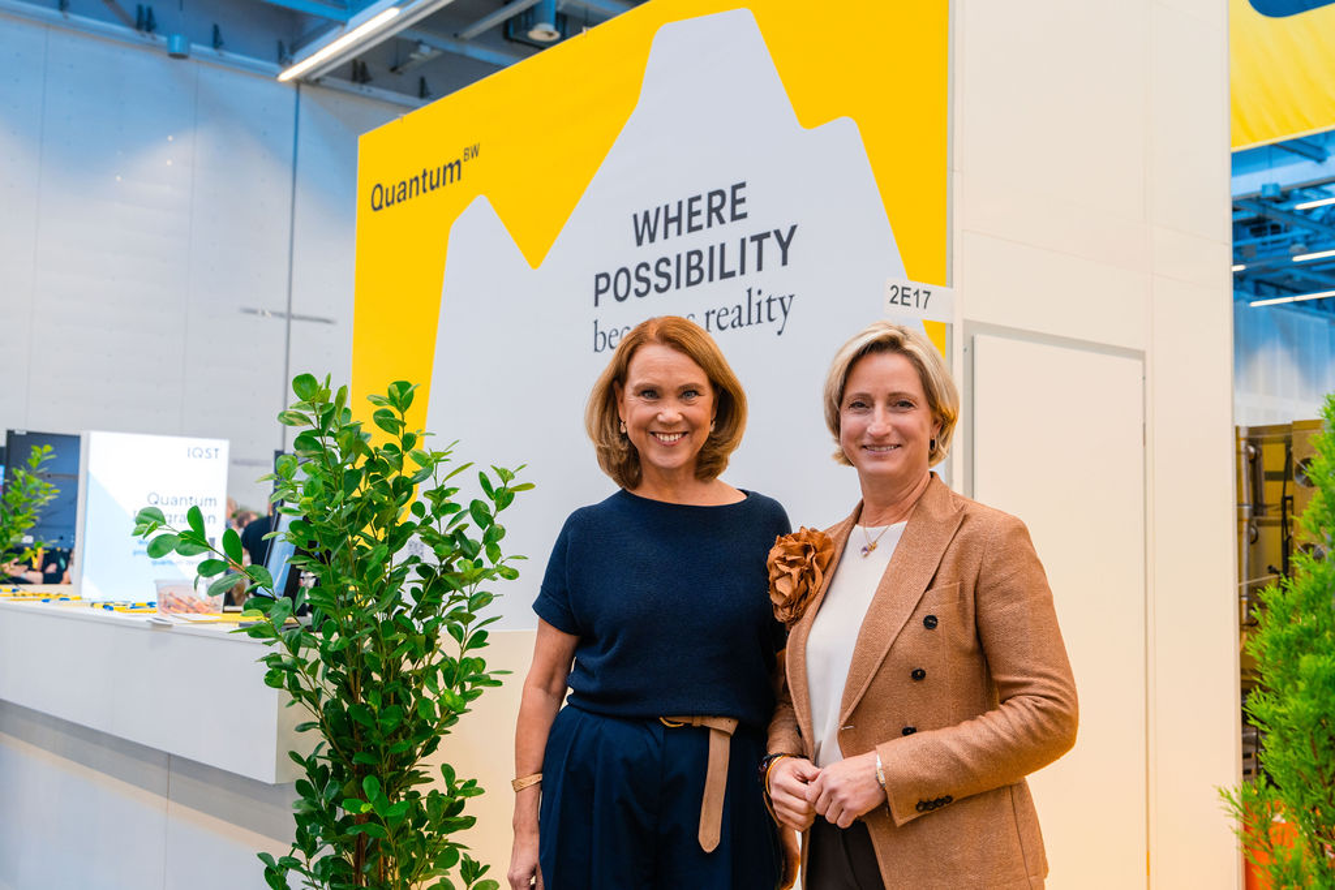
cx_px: 668
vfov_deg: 35.1
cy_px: 445
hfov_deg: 50.7
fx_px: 1409
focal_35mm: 38
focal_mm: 38
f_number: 5
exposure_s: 1/50
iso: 1000
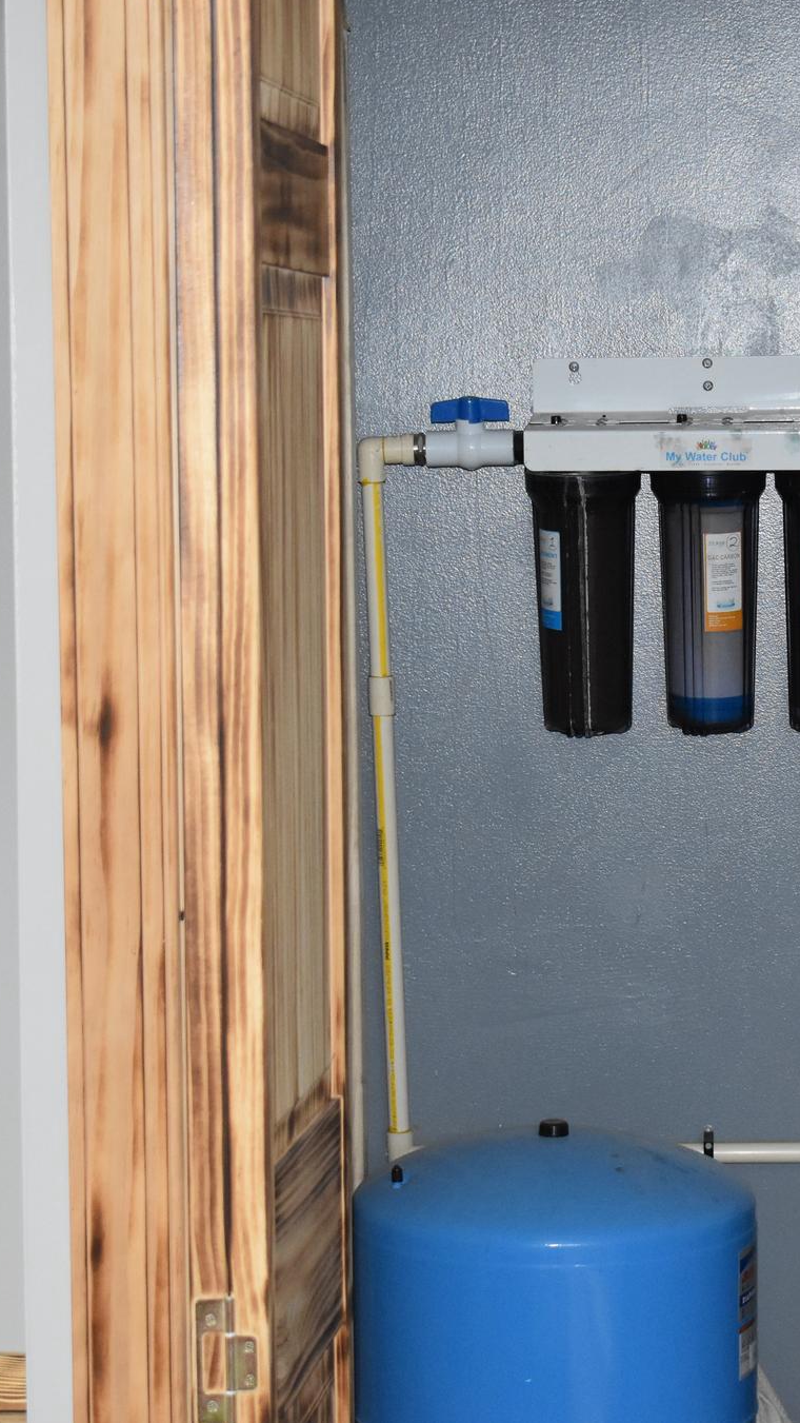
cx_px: 708
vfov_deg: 21.4
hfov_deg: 12.0
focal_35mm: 100
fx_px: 3771
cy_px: 707
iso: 2500
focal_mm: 42
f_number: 5
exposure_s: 1/60
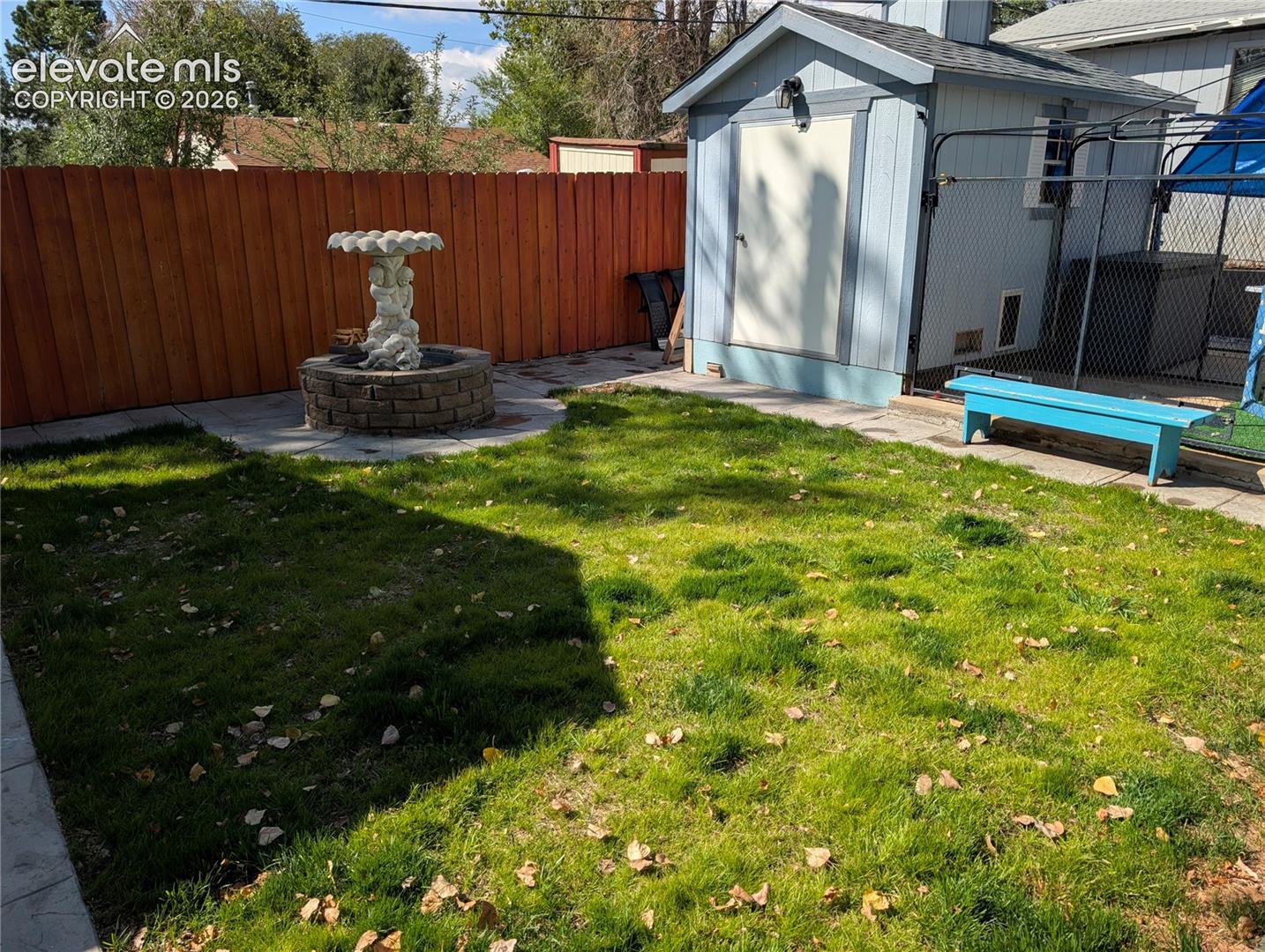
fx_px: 878
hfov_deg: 71.5
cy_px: 476
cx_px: 632
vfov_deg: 56.9
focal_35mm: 24
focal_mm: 6.9
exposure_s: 1/1212
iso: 20
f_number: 1.68
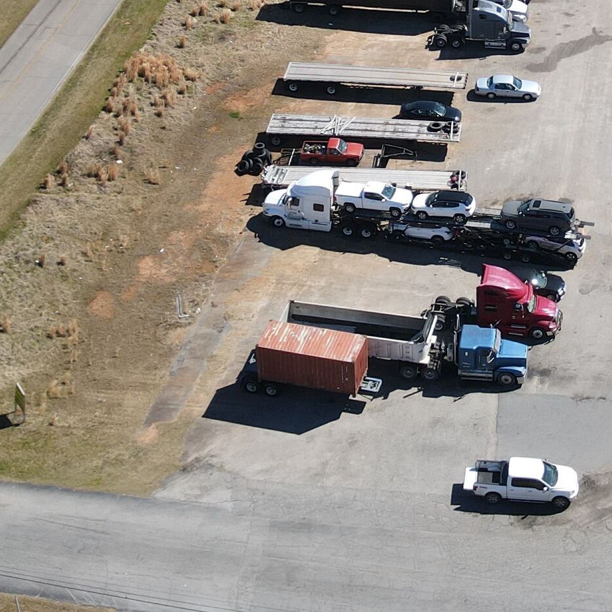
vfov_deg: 24.2
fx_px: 1380
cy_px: 38
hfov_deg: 24.6
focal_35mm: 69
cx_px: 490
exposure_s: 1/500
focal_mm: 4.5
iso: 100
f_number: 2.8
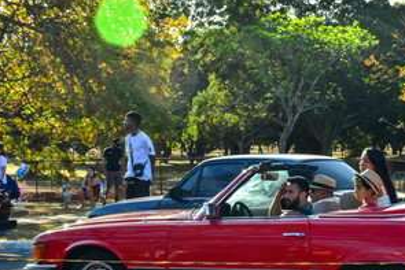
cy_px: 201
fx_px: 1373
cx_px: 273
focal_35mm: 122
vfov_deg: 11.2
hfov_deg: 16.7
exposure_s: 1/80
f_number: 9
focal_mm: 48
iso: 200
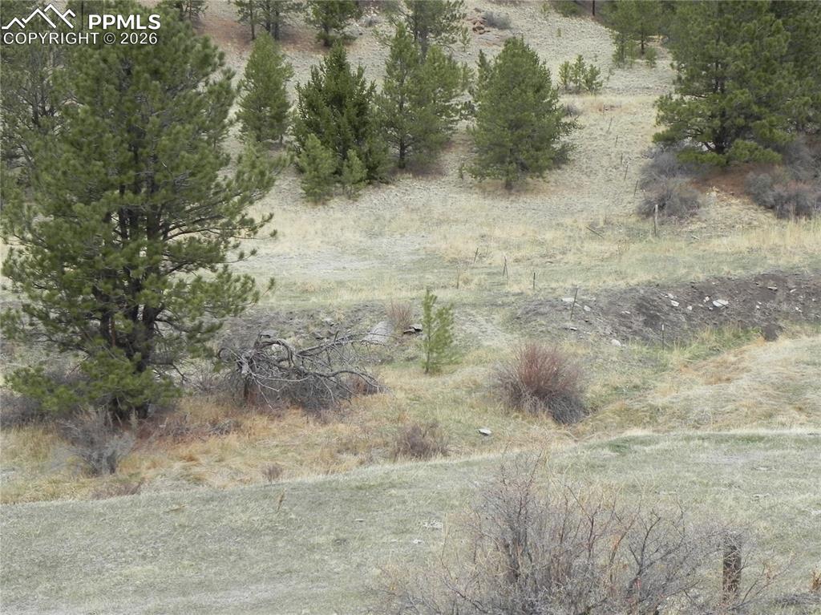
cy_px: 308
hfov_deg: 33.2
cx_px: 410
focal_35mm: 58
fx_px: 1375
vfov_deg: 25.2
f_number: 5.6
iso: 160
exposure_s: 1/230
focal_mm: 10.3
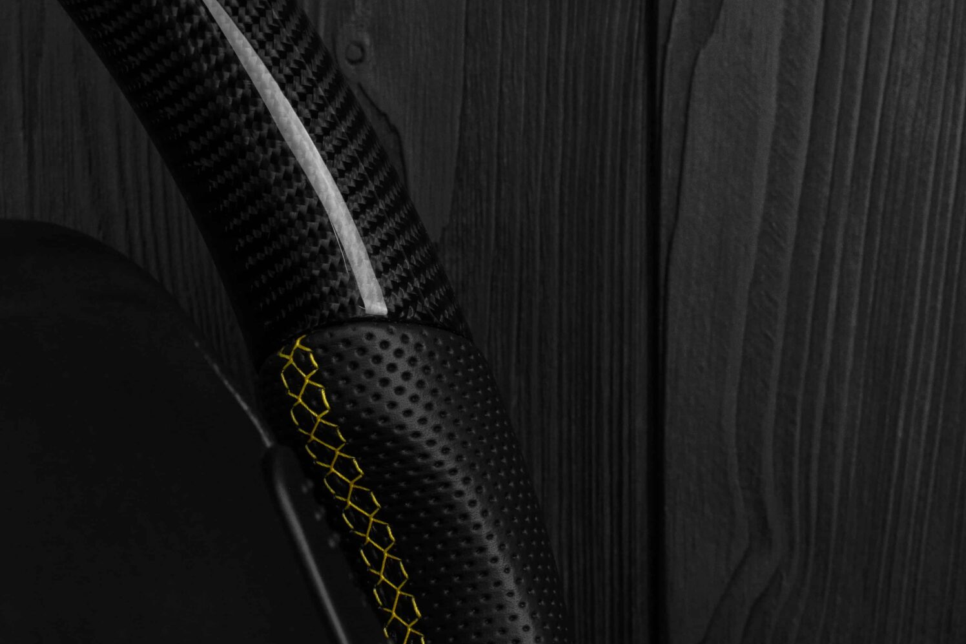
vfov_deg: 15.2
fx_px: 2411
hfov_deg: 22.6
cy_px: 387
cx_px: 336
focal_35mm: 90
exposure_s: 1/125
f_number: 6.3
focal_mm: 35
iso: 500
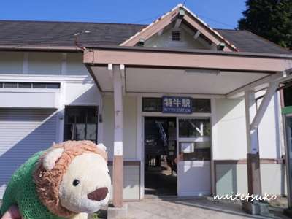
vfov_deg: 56.8
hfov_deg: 71.6
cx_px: 146
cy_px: 110
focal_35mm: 24
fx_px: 202
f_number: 7.1
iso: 250
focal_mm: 12
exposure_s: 1/500
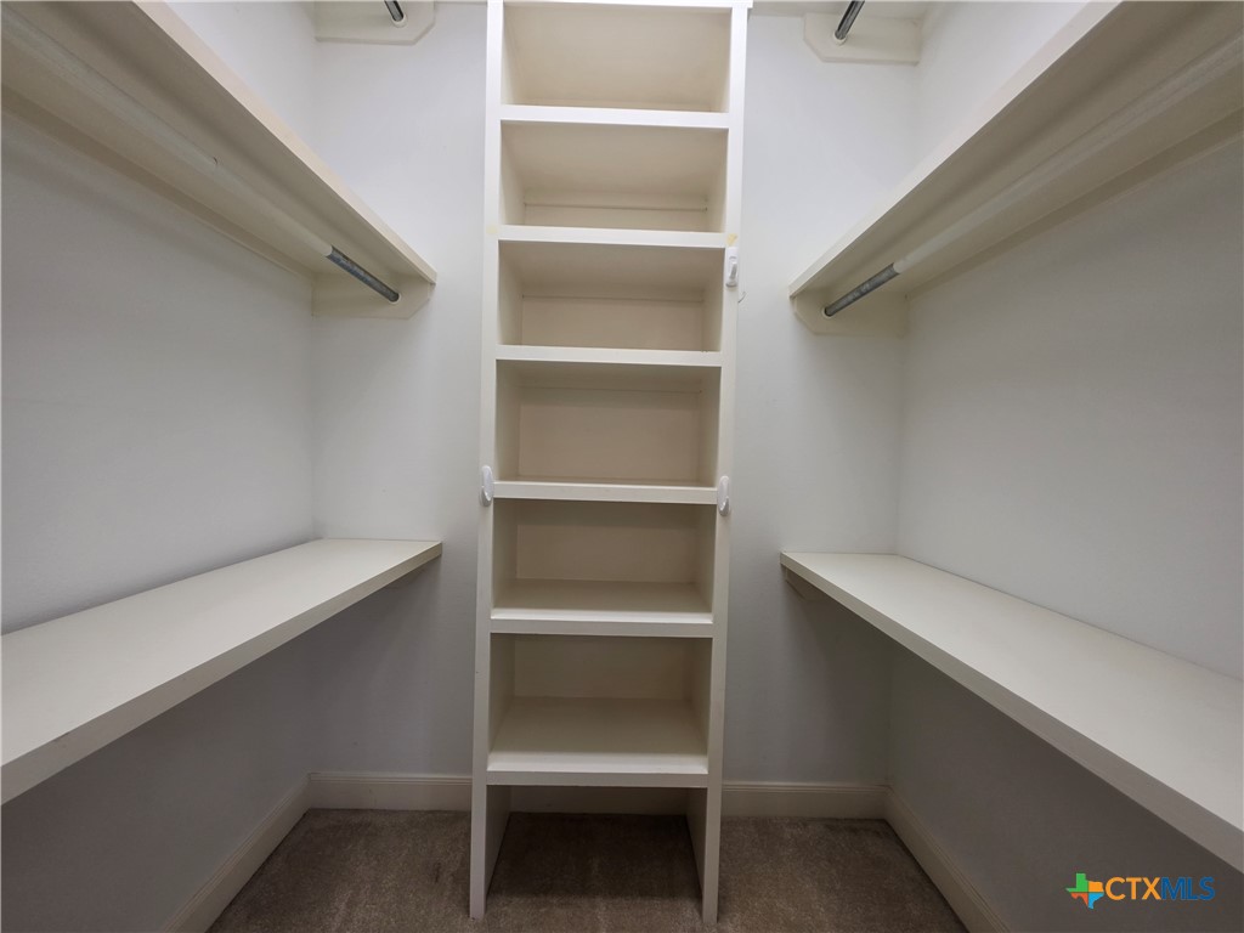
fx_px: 467
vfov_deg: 89.9
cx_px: 622
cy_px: 466
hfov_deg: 106.2
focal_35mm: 13
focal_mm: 2.2
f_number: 1.9
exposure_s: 1/120
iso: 160
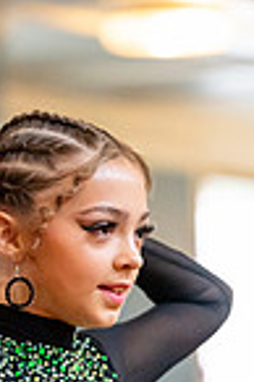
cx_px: 63
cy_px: 539
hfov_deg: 3.0
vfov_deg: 4.5
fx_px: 4848
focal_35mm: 457
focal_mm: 148
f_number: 2.8
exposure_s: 1/640
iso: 6400
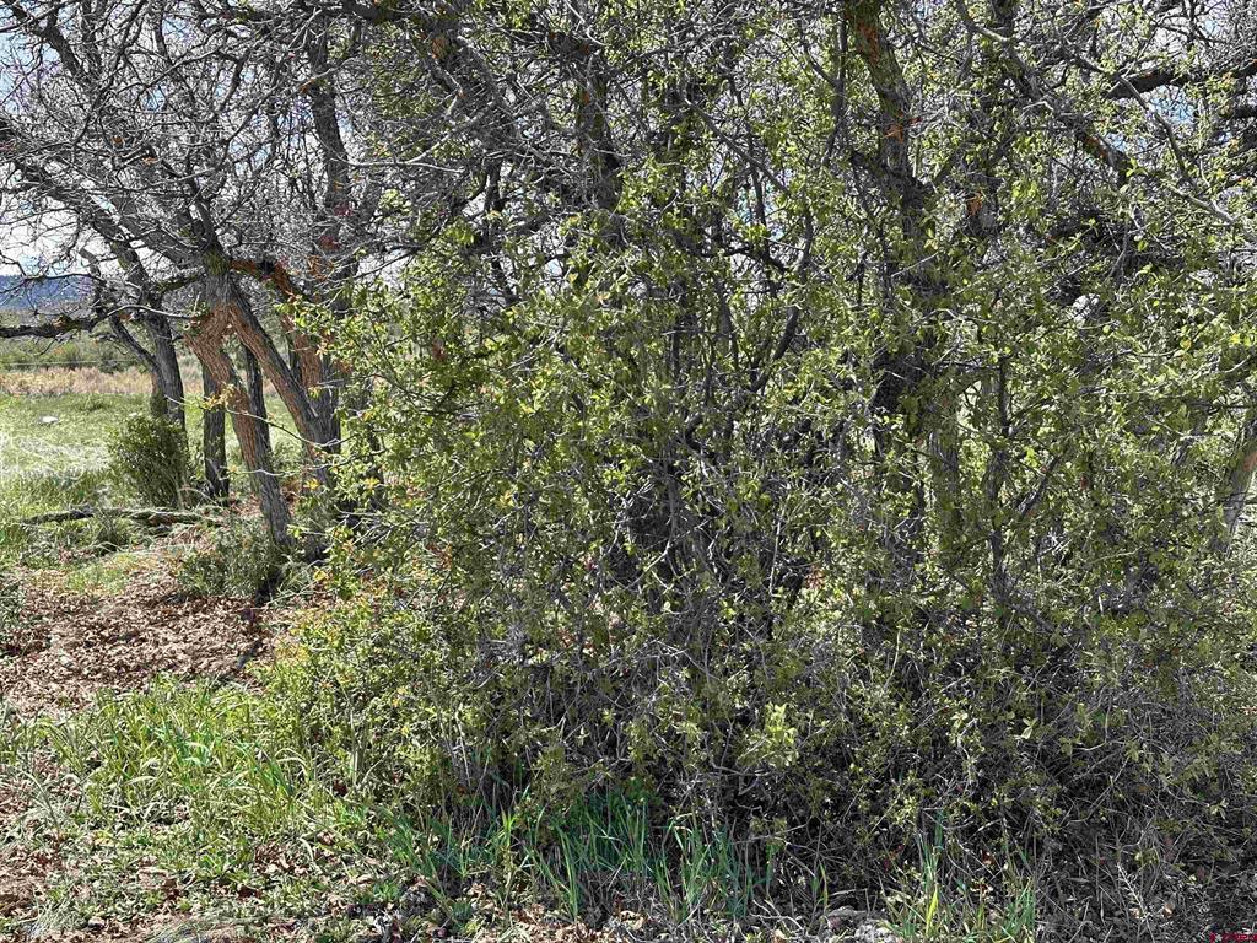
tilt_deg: -0.4
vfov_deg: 30.3
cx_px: 628
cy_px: 472
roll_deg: +0.5
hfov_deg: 39.7
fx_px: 1743
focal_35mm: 48
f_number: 1.78
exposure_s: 1/1095
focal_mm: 6.86
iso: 64
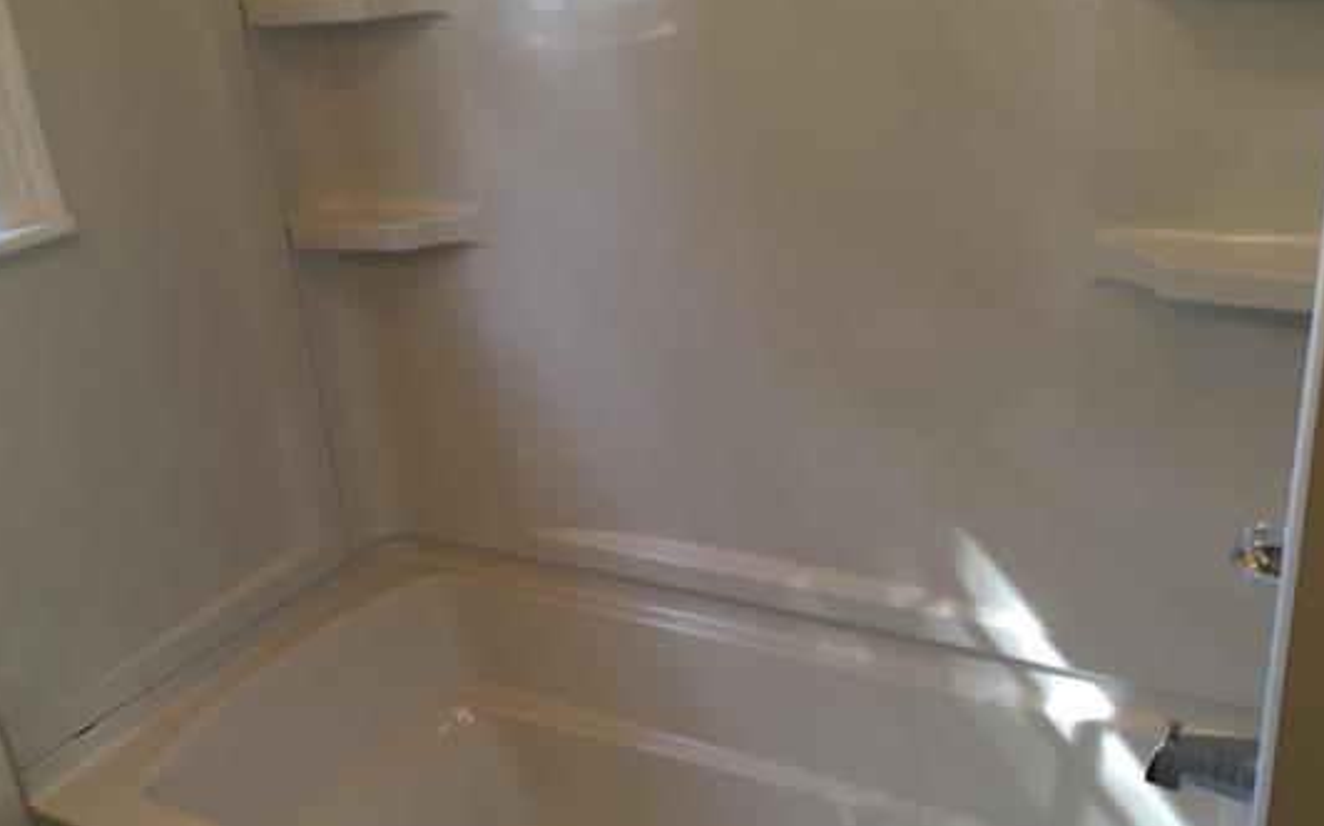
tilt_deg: -28.1
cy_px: 508
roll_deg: +8.1
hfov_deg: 52.6
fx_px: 1335
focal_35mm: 37
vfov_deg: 34.3
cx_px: 577
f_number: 2.2
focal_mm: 4.15
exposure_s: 1/30
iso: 25
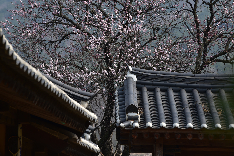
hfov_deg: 9.4
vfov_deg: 6.2
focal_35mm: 220
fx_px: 1430
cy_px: 78
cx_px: 117
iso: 80
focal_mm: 220
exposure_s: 1/160
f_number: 9
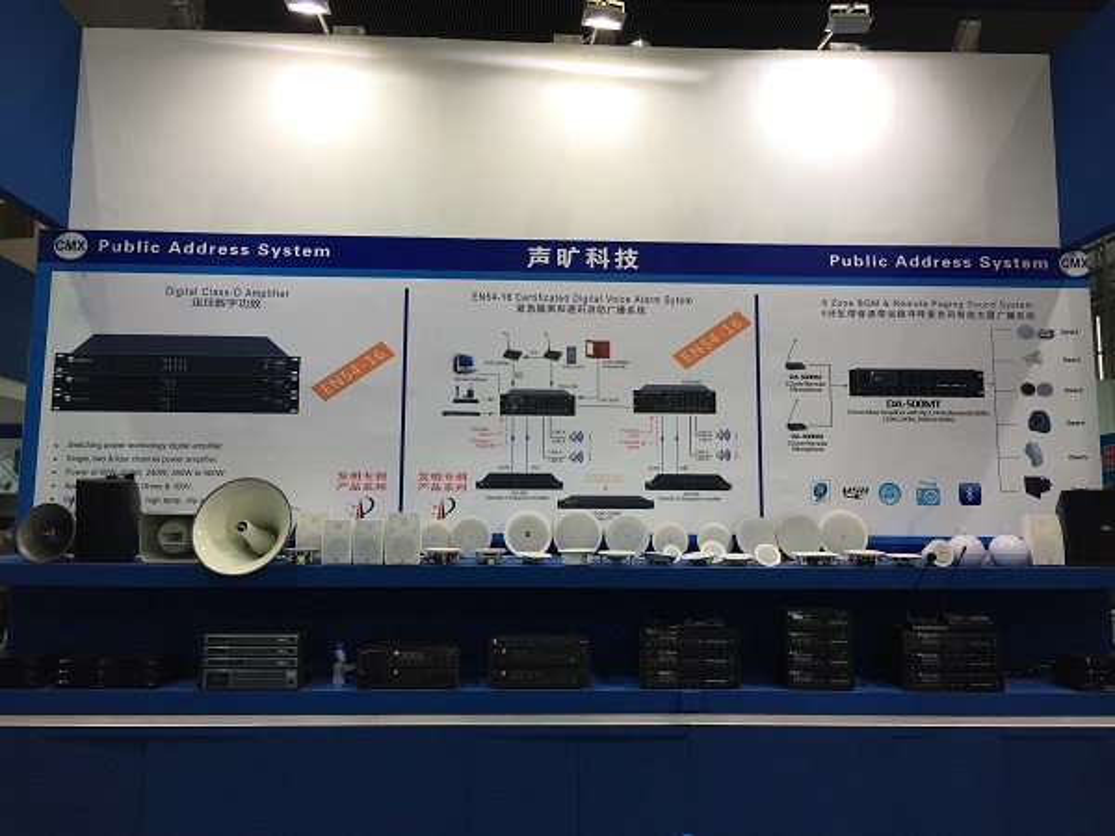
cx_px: 558
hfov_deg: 61.7
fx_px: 934
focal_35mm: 29
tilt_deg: +7.5
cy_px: 418
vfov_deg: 48.2
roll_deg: -2.4
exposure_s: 1/100
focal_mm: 4.15
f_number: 2.2
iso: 40
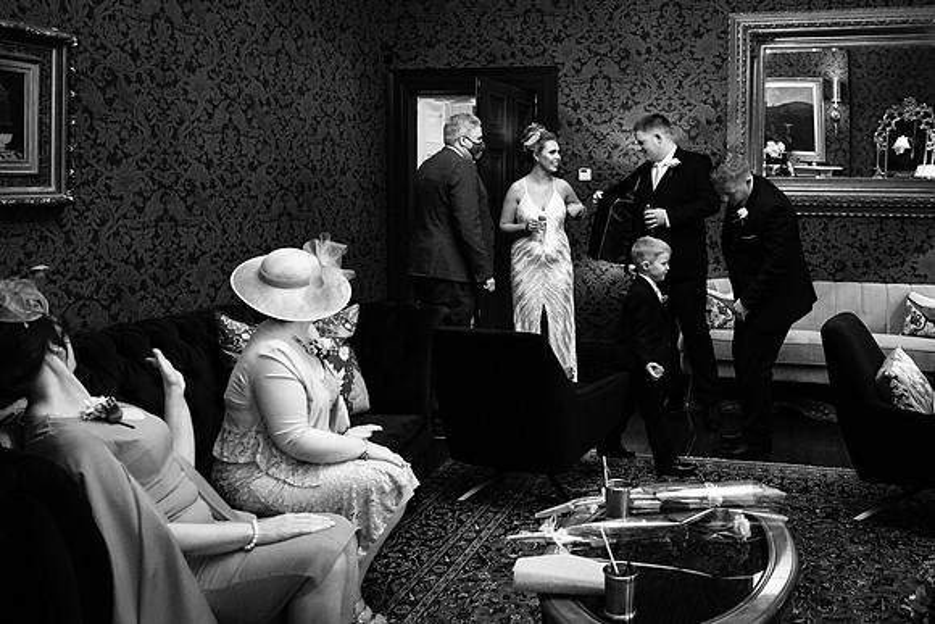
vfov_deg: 42.4
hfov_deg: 59.8
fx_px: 799
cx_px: 593
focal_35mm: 31
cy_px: 246
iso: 3200
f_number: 2.8
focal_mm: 16
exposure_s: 1/160
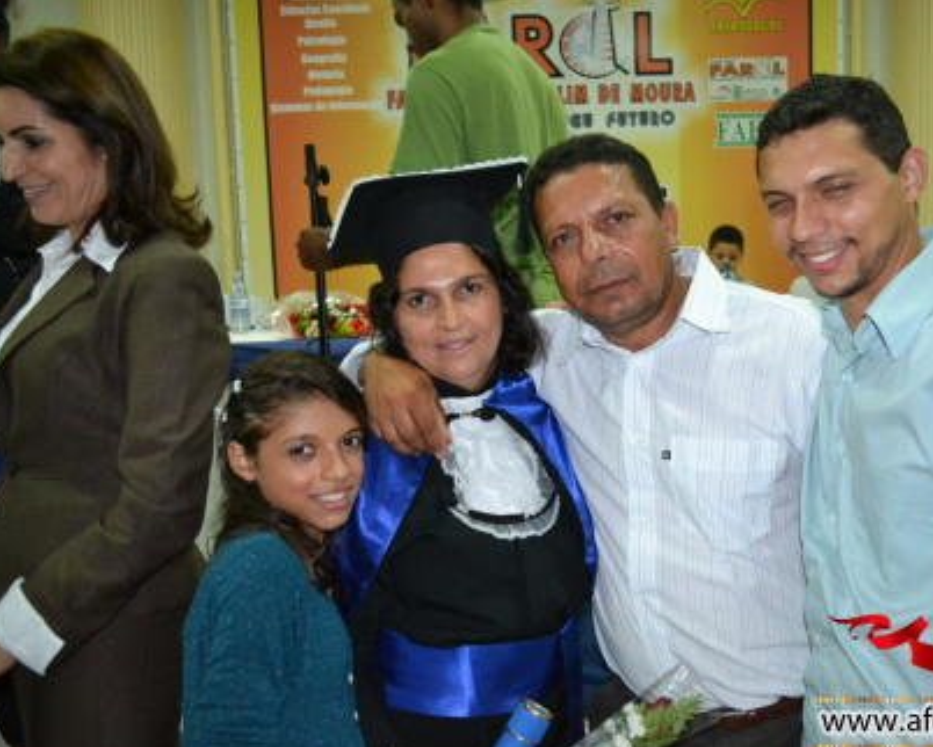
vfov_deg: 42.3
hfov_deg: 51.1
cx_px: 569
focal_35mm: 35
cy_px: 384
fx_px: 967
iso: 2500
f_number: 3.8
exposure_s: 1/60
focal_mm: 20
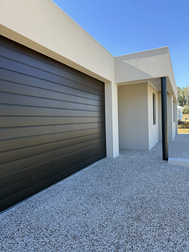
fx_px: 175
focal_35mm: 24
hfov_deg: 56.8
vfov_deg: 71.6
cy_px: 126
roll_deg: +1.2
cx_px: 94
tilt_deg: -0.3
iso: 100
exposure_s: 1/1361
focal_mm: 6.76
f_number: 1.78
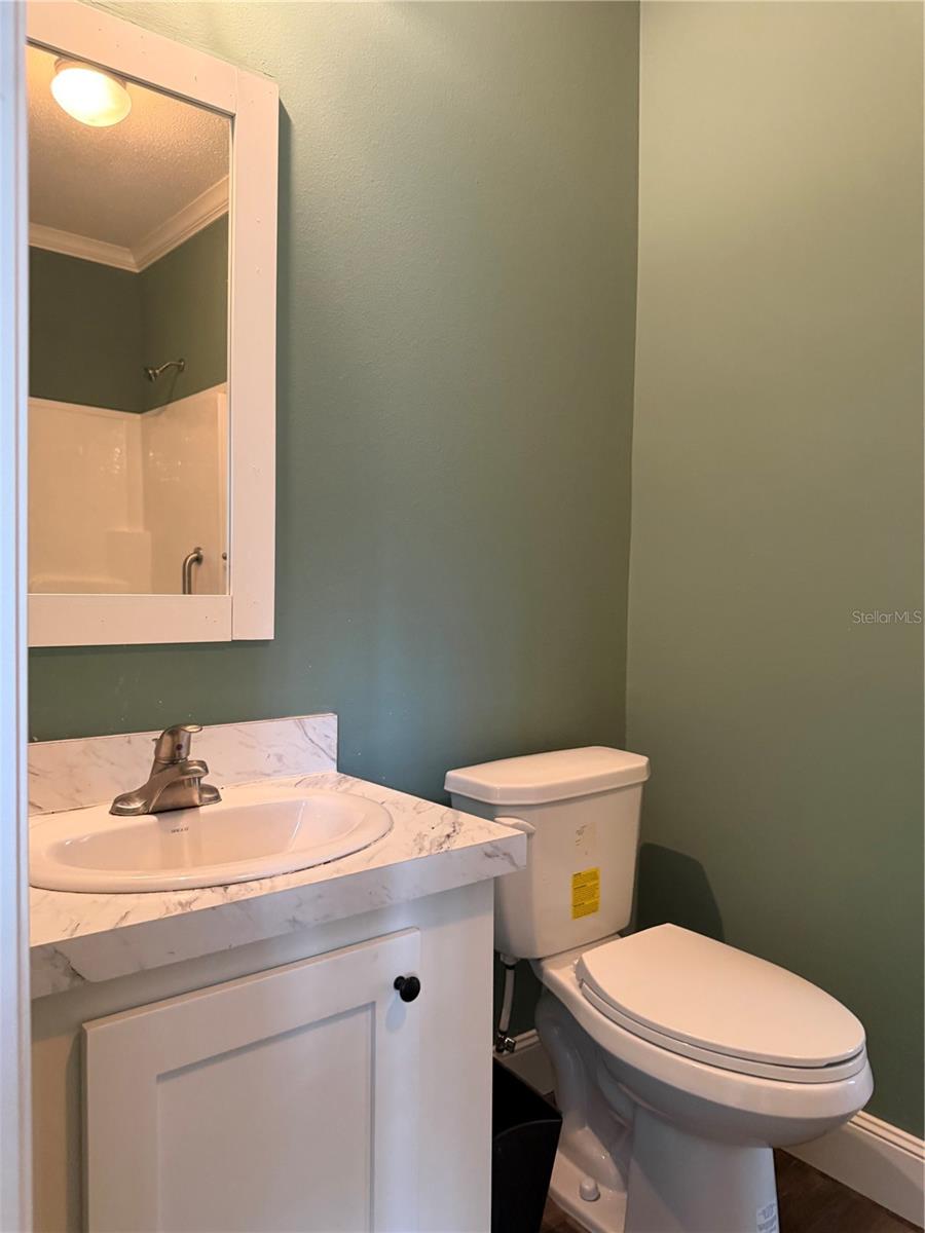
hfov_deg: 56.8
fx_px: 855
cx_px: 462
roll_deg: -0.9
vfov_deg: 71.6
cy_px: 616
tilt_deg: +0.8
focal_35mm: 24
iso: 500
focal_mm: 6.76
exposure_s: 1/60
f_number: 1.78
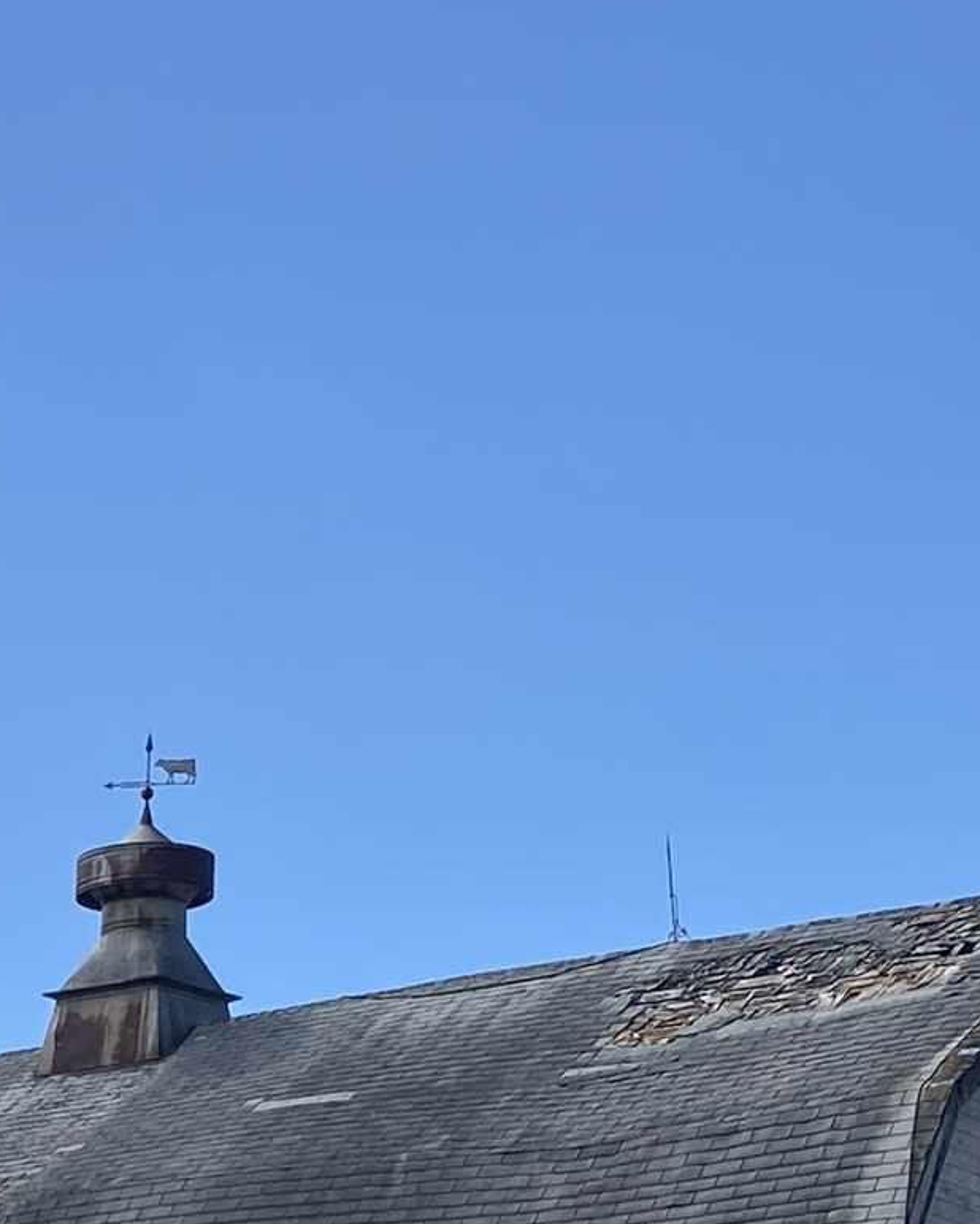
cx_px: -501
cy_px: 1660
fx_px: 3660
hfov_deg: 14.2
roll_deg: -0.7
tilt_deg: +2.5
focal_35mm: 101
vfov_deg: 17.6
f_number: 1.8
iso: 32
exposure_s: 1/3731
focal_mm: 4.25
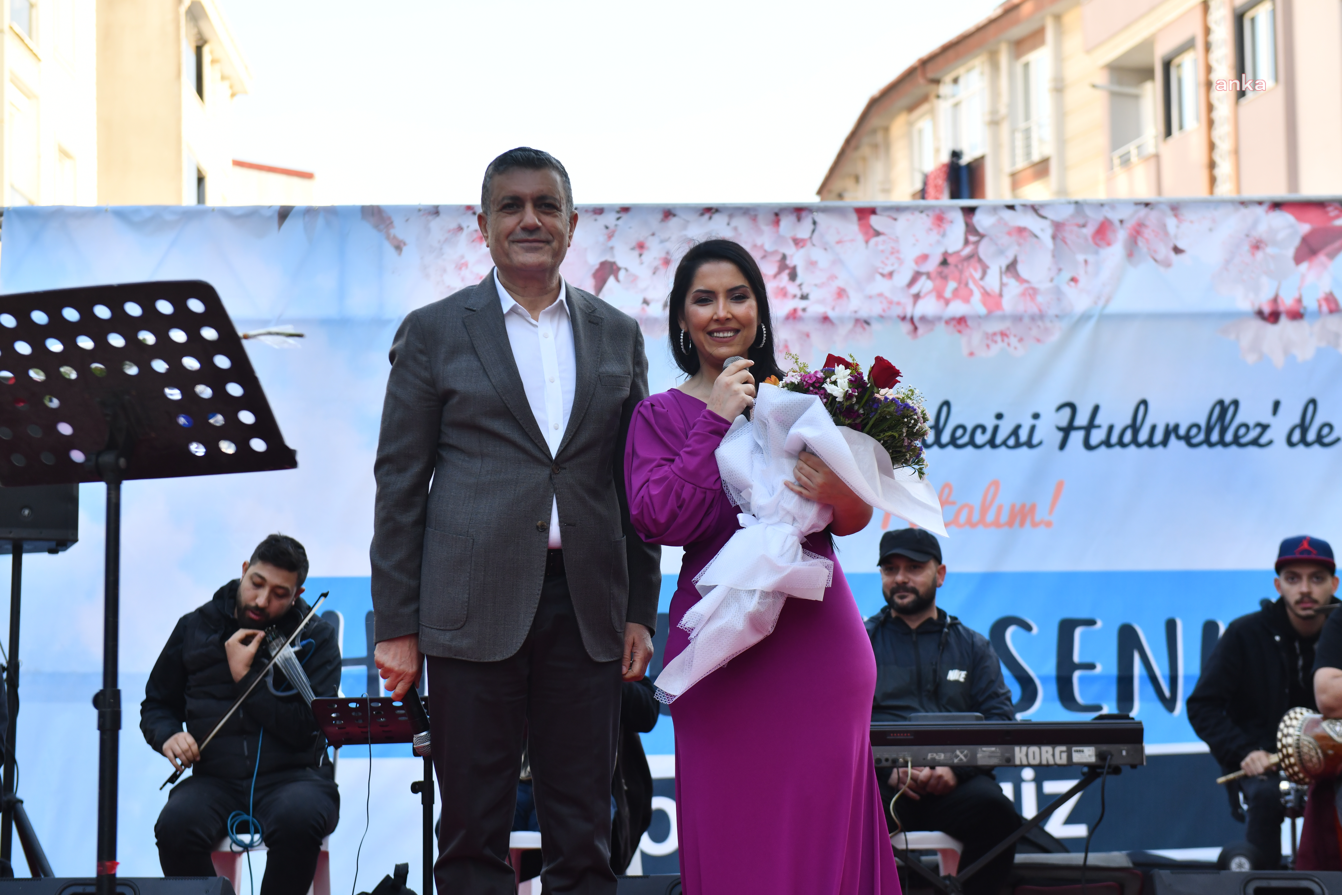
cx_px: 671
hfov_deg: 32.4
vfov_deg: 21.9
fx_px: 2311
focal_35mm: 62
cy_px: 448
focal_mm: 62
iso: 500
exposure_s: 1/640
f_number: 4.5
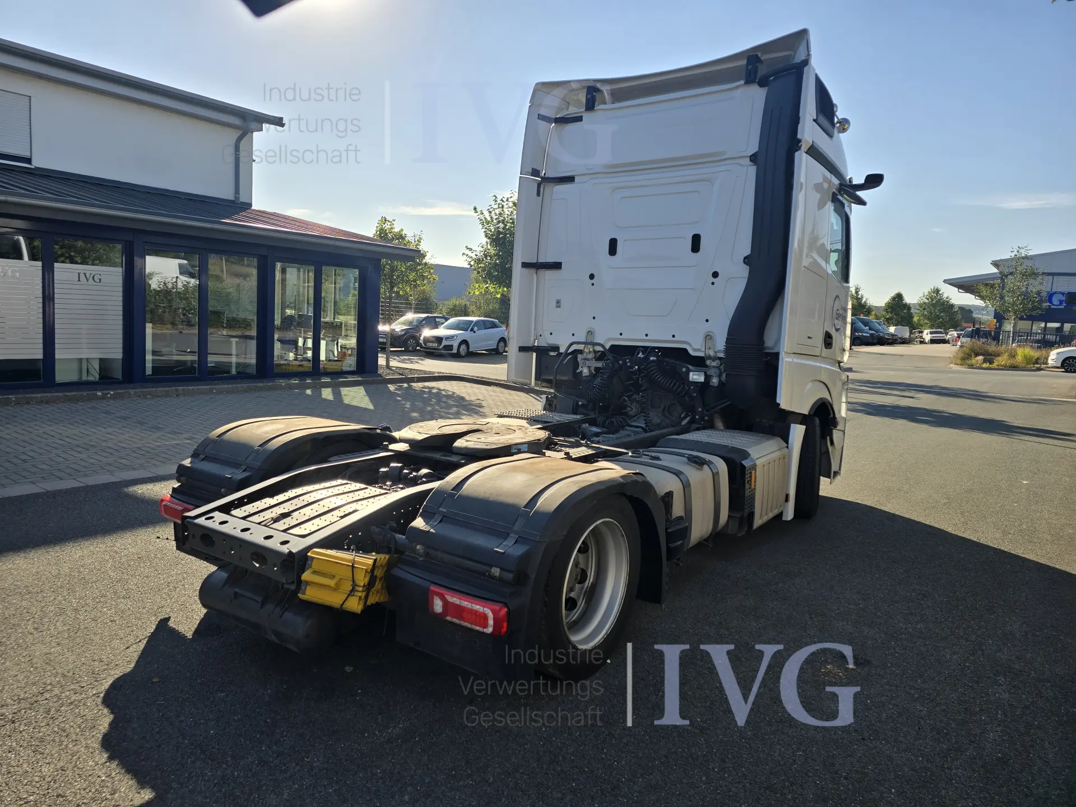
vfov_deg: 58.9
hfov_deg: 73.9
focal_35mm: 23
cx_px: 538
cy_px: 404
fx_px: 715
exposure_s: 1/803
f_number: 1.7
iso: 12
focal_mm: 6.3
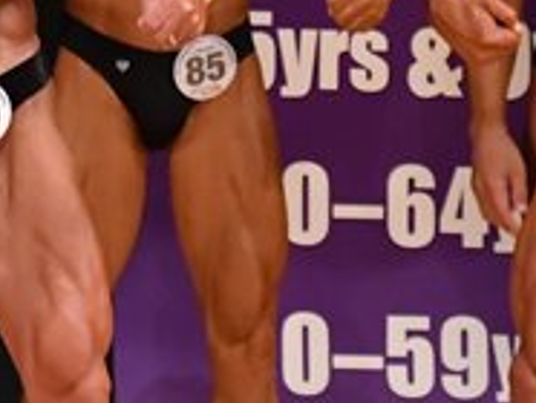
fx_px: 17659
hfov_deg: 1.7
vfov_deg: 1.3
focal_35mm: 1139
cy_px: 109
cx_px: 45
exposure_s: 1/400
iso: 5000
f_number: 5.6
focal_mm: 190
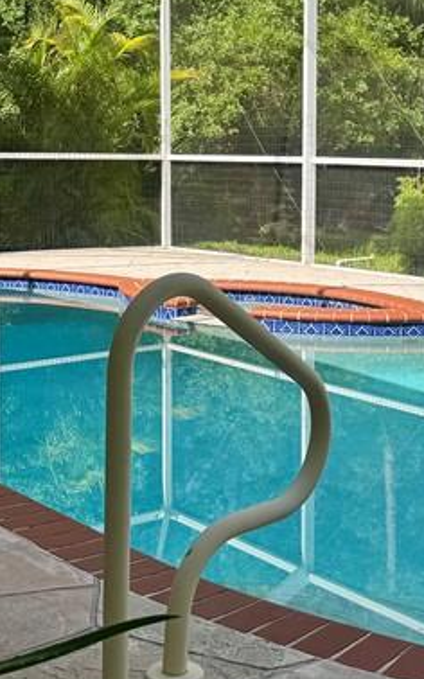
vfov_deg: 29.6
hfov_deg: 18.9
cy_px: 239
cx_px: 228
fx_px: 1277
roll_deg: -0.5
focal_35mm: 69
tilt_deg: -6.1
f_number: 1.78
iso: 80
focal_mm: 6.76
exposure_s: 1/1094
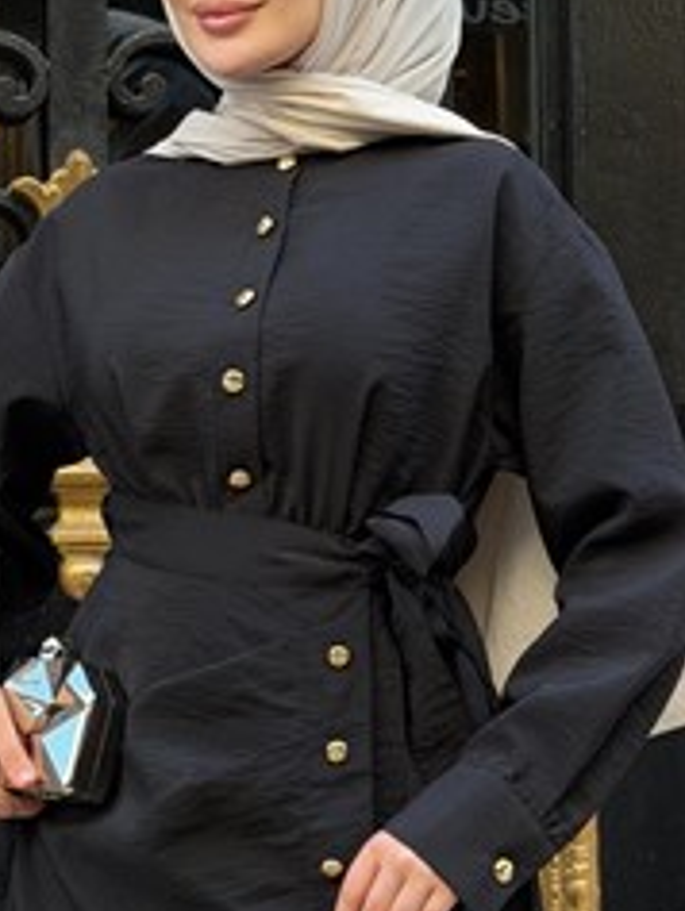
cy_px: 329
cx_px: 227
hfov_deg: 13.7
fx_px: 2847
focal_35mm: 108
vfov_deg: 18.2
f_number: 1.78
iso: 64
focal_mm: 6.76
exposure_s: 1/368
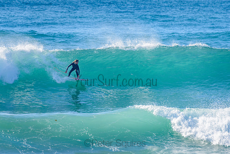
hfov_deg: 3.4
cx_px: 89
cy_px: 65
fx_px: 3918
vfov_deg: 2.2
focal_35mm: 613
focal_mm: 500
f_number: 5.6
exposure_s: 1/2000
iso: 320
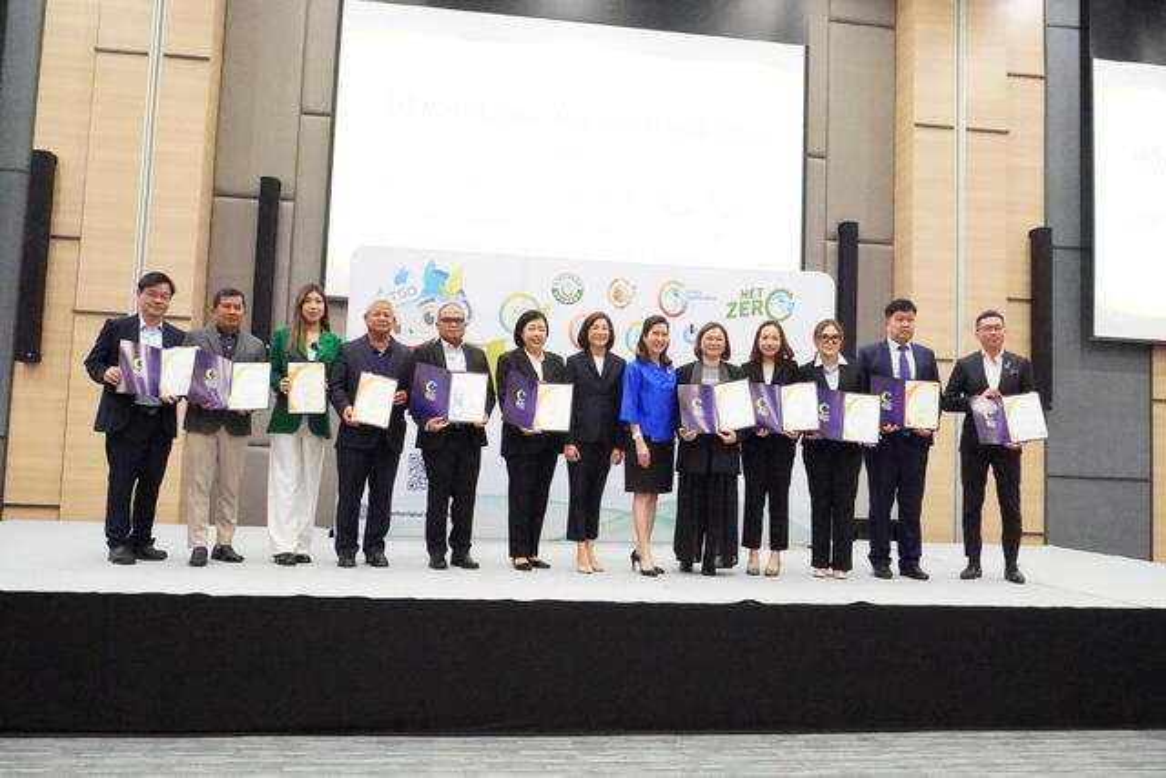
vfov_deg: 45.7
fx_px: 923
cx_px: 583
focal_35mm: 28
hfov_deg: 64.5
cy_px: 389
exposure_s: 1/200
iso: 20000
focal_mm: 19
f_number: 8
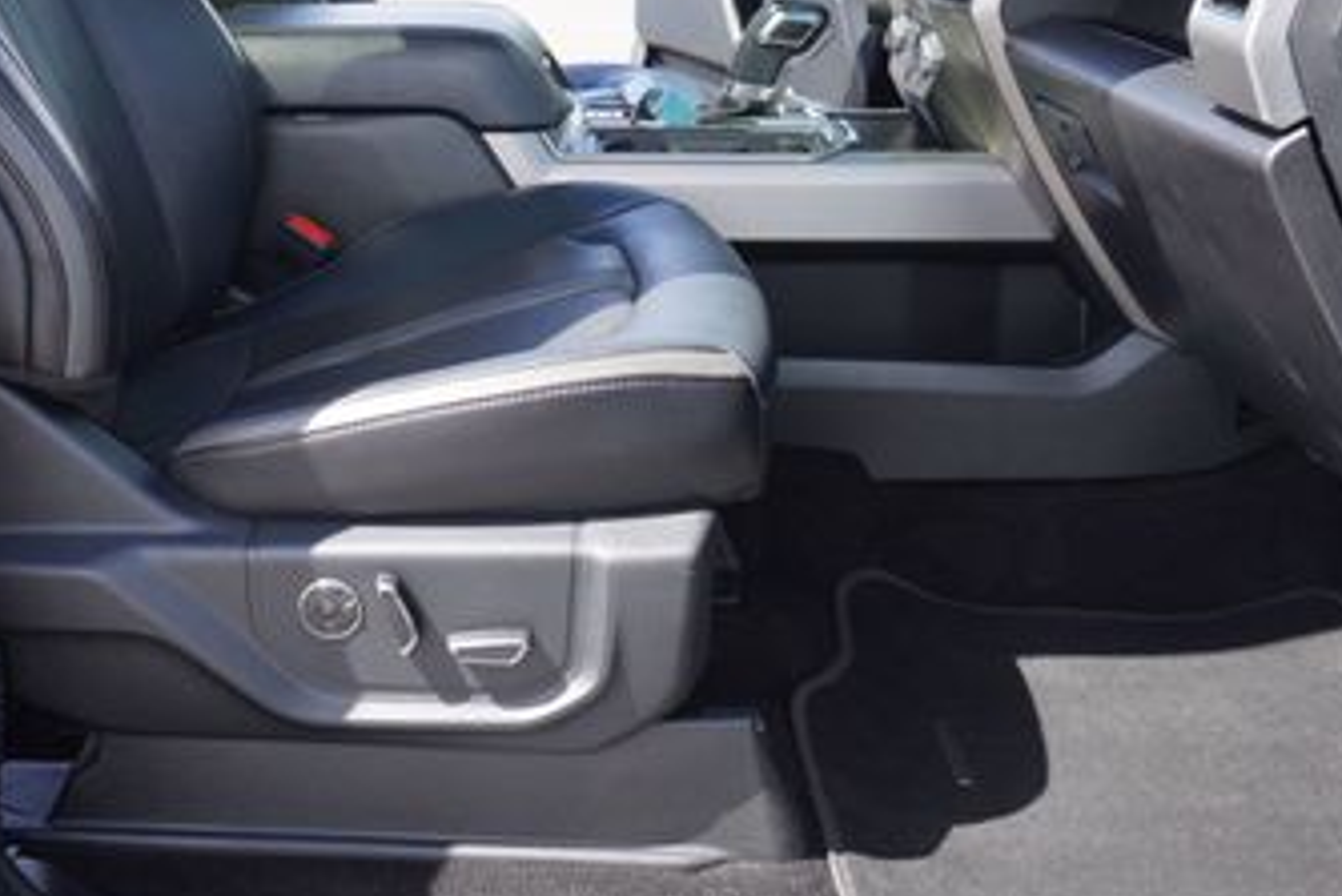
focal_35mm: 46
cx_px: 470
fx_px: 1715
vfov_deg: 28.3
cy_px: 113
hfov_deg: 42.3
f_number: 5
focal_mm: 16
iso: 100
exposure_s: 1/100
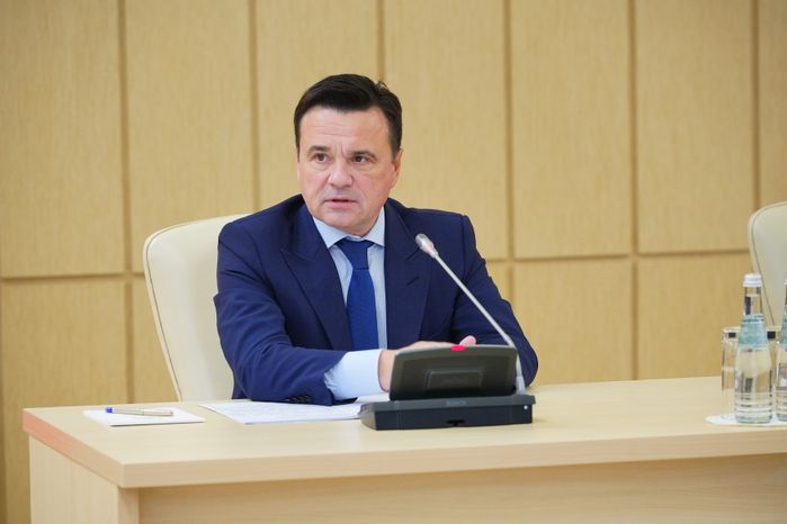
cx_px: 394
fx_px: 3978
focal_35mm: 182
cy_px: 262
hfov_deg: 11.3
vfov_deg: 7.5
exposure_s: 1/100
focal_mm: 182
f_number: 5
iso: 2000
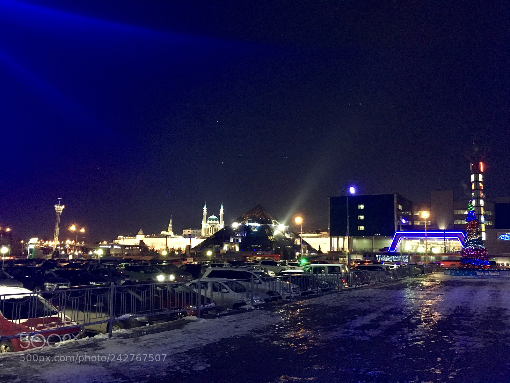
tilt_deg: +6.9
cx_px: 255
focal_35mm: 29
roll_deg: -1.0
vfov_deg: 48.2
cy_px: 192
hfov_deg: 61.7
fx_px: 427
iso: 500
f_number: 2.2
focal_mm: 4.15
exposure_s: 1/17
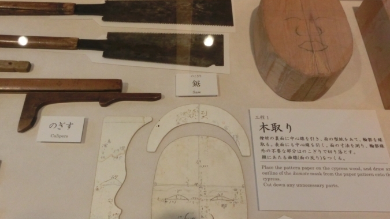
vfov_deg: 37.7
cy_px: 130
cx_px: 173
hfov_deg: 62.4
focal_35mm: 31
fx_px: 321
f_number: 3
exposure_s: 1/125
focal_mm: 4.24
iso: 640
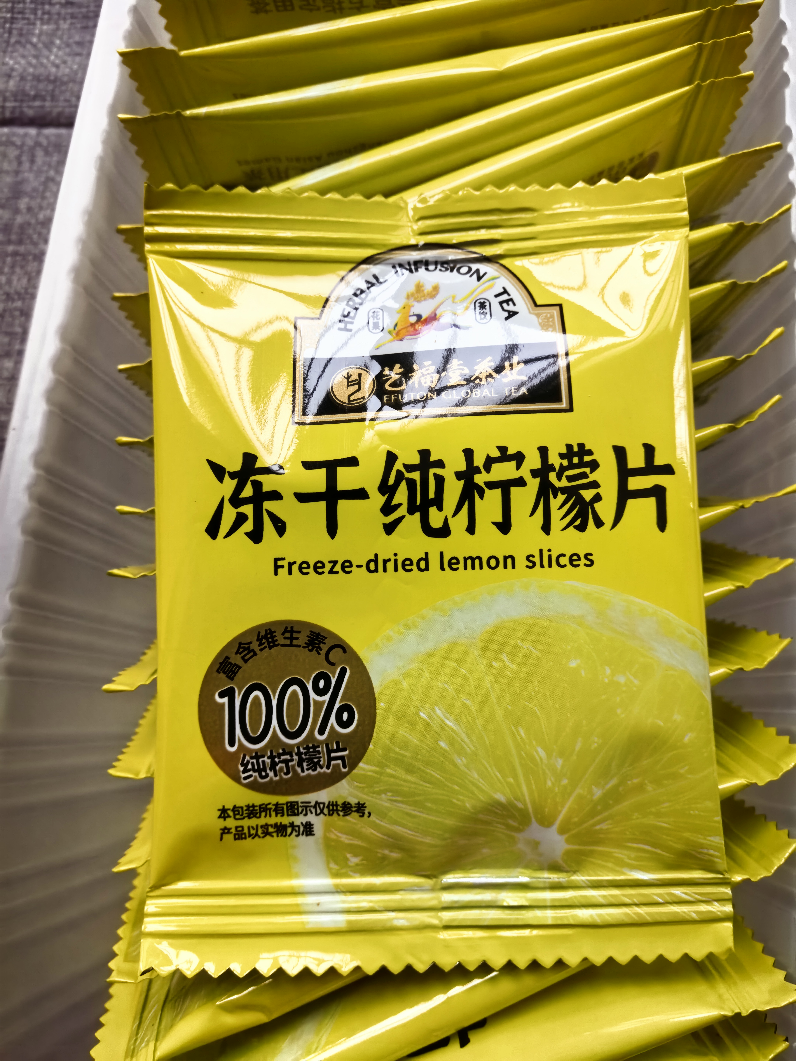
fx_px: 736
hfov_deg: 56.8
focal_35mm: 24
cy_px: 530
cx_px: 398
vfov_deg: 71.6
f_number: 4
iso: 500
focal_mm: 5.75
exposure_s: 1/100
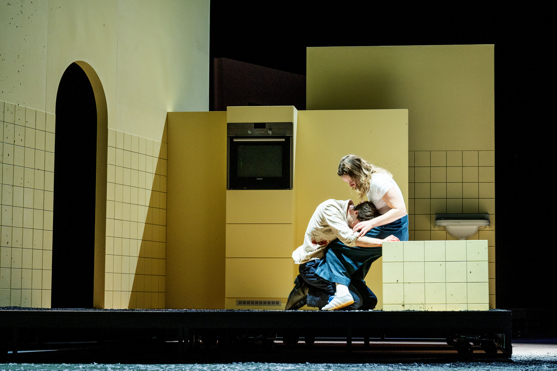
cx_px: 278
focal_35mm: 92
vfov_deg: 14.8
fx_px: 1422
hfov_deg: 22.2
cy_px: 186
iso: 2000
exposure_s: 1/100
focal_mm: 92
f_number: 7.1
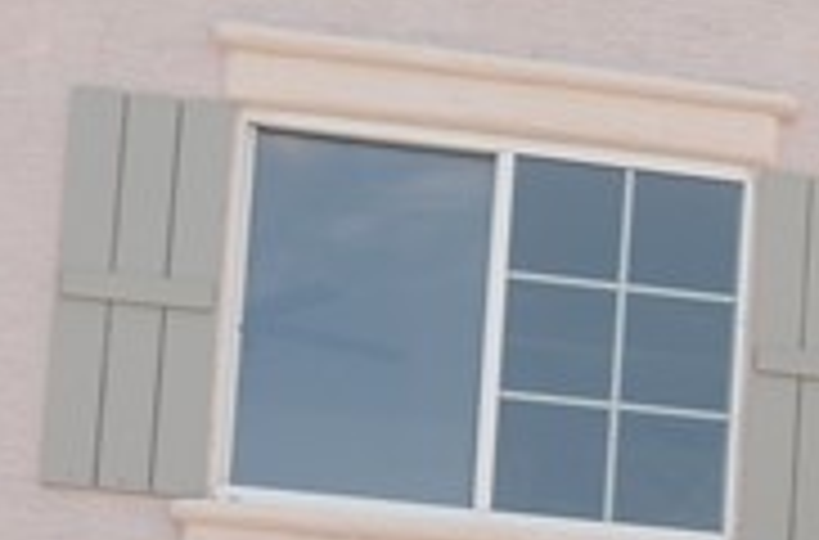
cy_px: 1019
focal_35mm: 162
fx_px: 3673
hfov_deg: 11.8
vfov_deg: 8.1
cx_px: 1433
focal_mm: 18
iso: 200
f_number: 7.1
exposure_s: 1/200
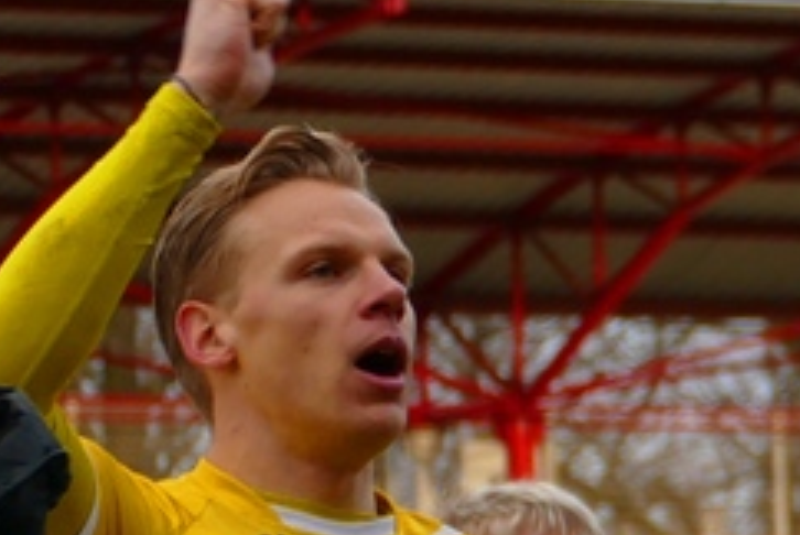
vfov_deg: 2.6
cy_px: 167
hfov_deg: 3.9
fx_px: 11614
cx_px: 1749
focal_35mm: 522
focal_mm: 39.97
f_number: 3.9
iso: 200
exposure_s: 1/250
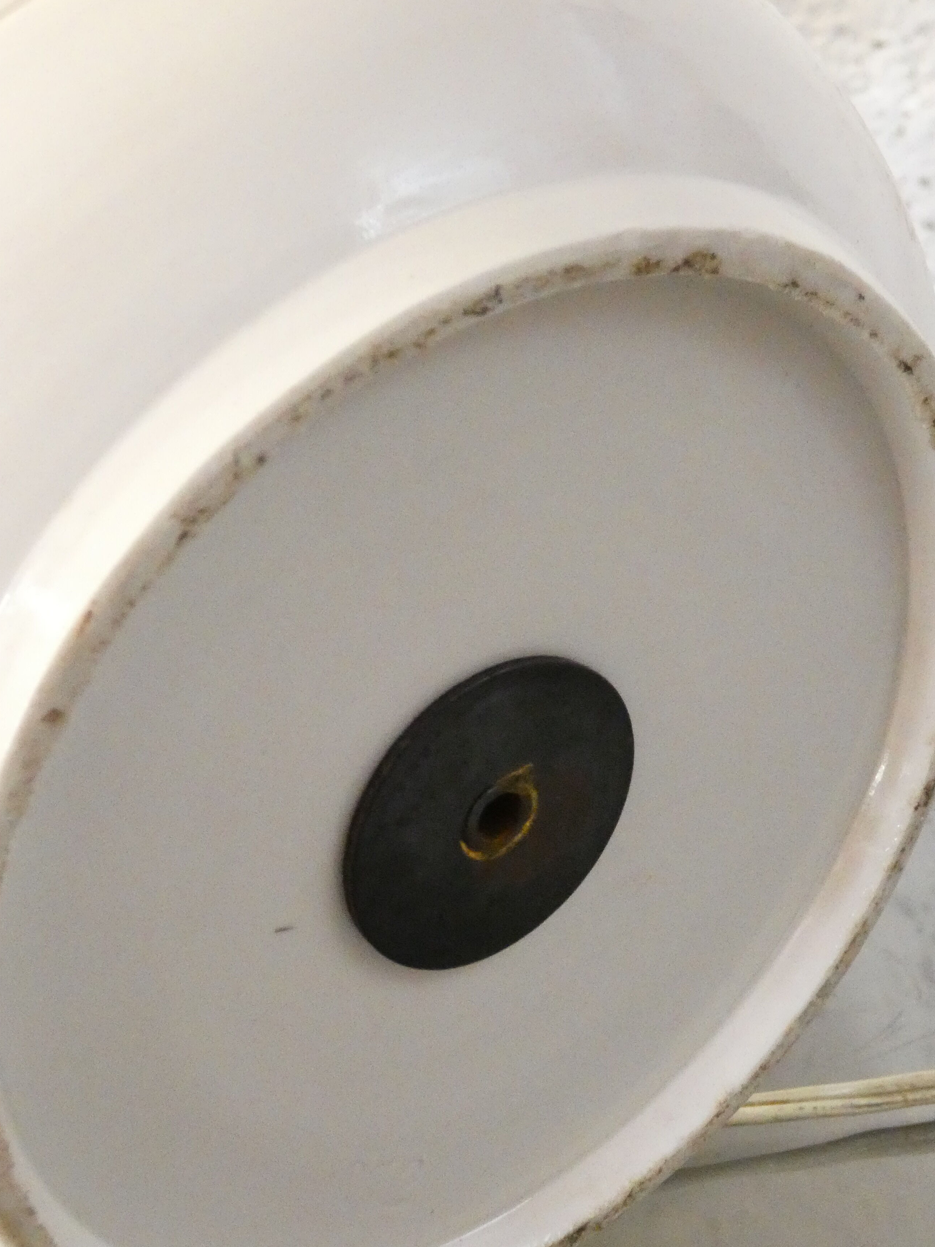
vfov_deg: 19.8
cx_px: 403
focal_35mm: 99
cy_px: 731
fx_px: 3566
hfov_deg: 14.9
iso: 1600
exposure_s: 1/50
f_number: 4.3
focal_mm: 12.5
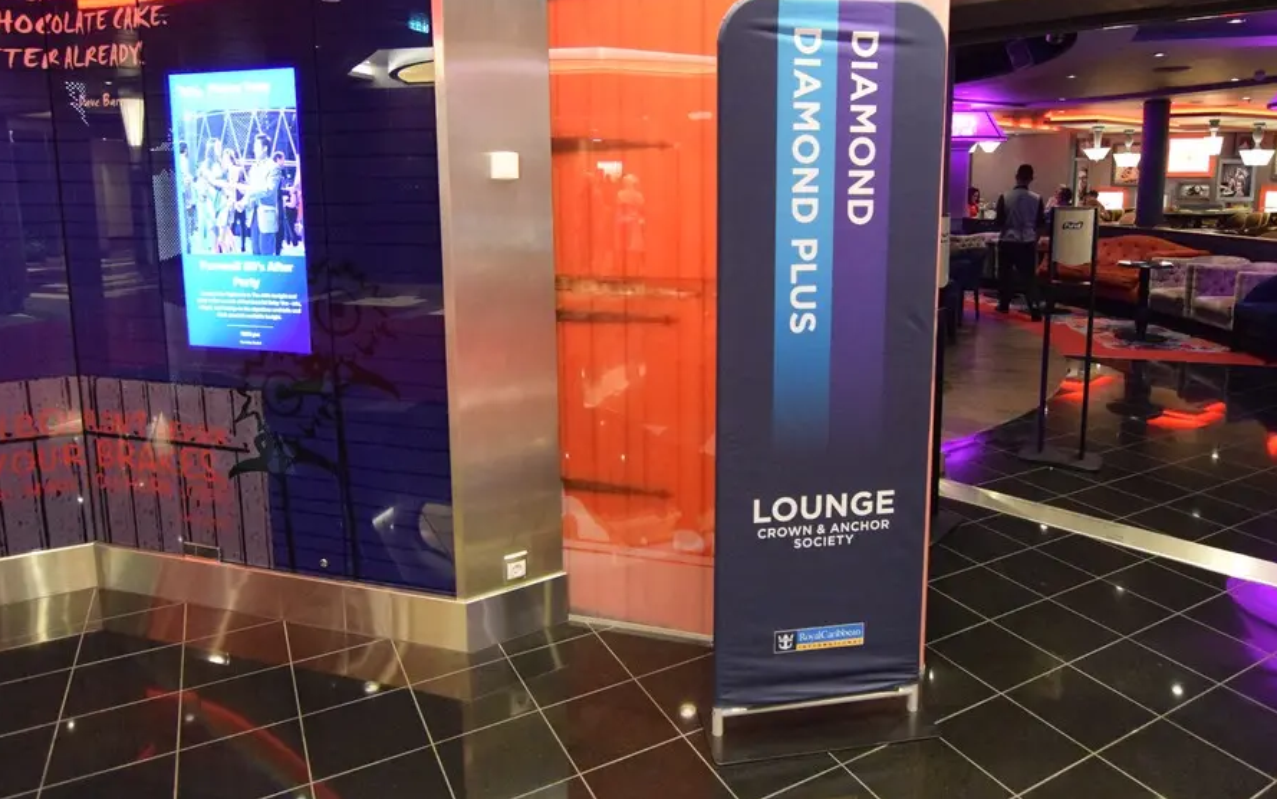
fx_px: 790
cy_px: 293
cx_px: 687
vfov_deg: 53.0
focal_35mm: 23
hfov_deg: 77.8
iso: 6400
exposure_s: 1/60
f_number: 3.2
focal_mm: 11
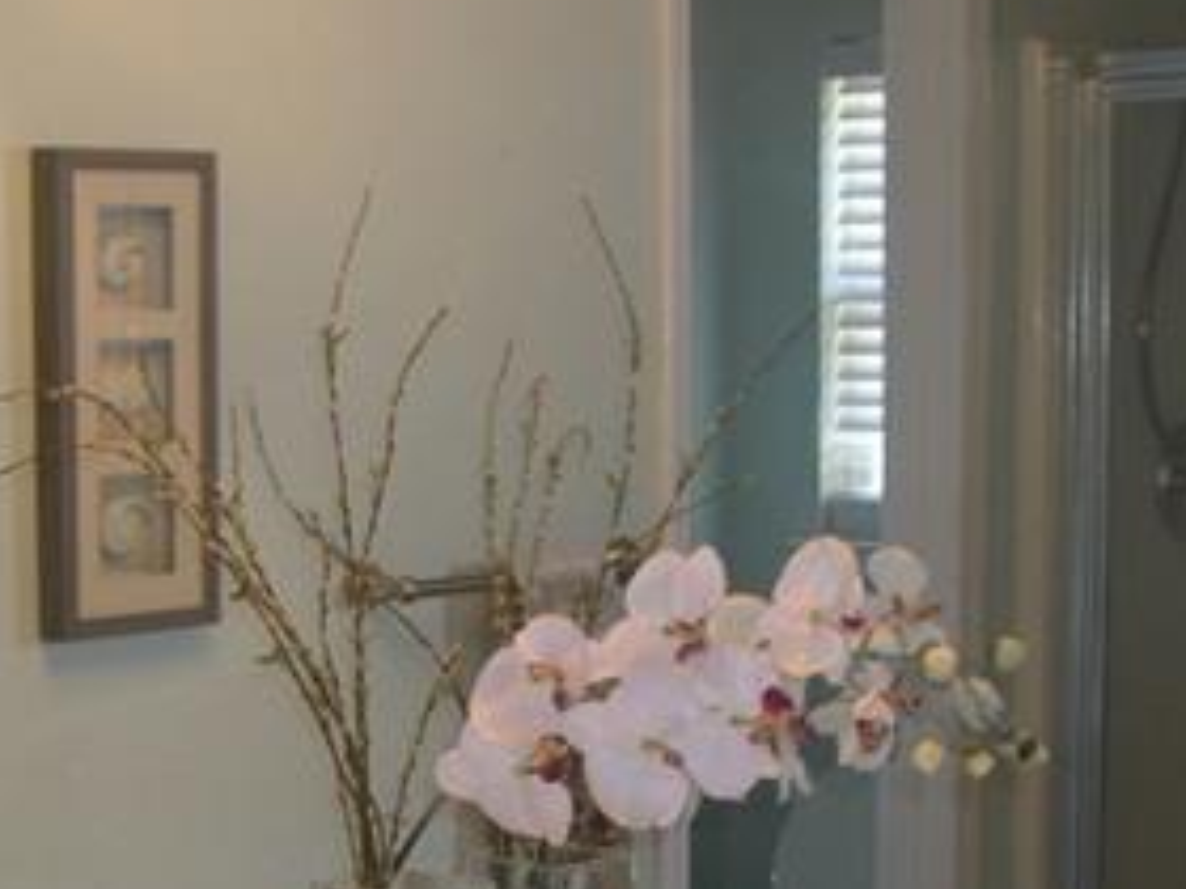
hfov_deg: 22.1
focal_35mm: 87
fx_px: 2981
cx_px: 195
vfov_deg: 16.7
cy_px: 813
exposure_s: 1/30
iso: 100
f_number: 2.8
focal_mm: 8
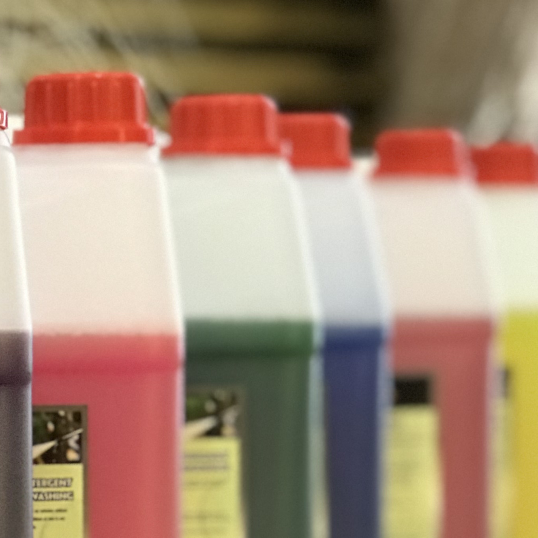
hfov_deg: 11.5
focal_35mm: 149
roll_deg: -0.7
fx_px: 2620
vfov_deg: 11.6
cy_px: 556
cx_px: -67
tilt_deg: -6.4
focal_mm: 6.6
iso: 200
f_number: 2.8
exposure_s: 1/50
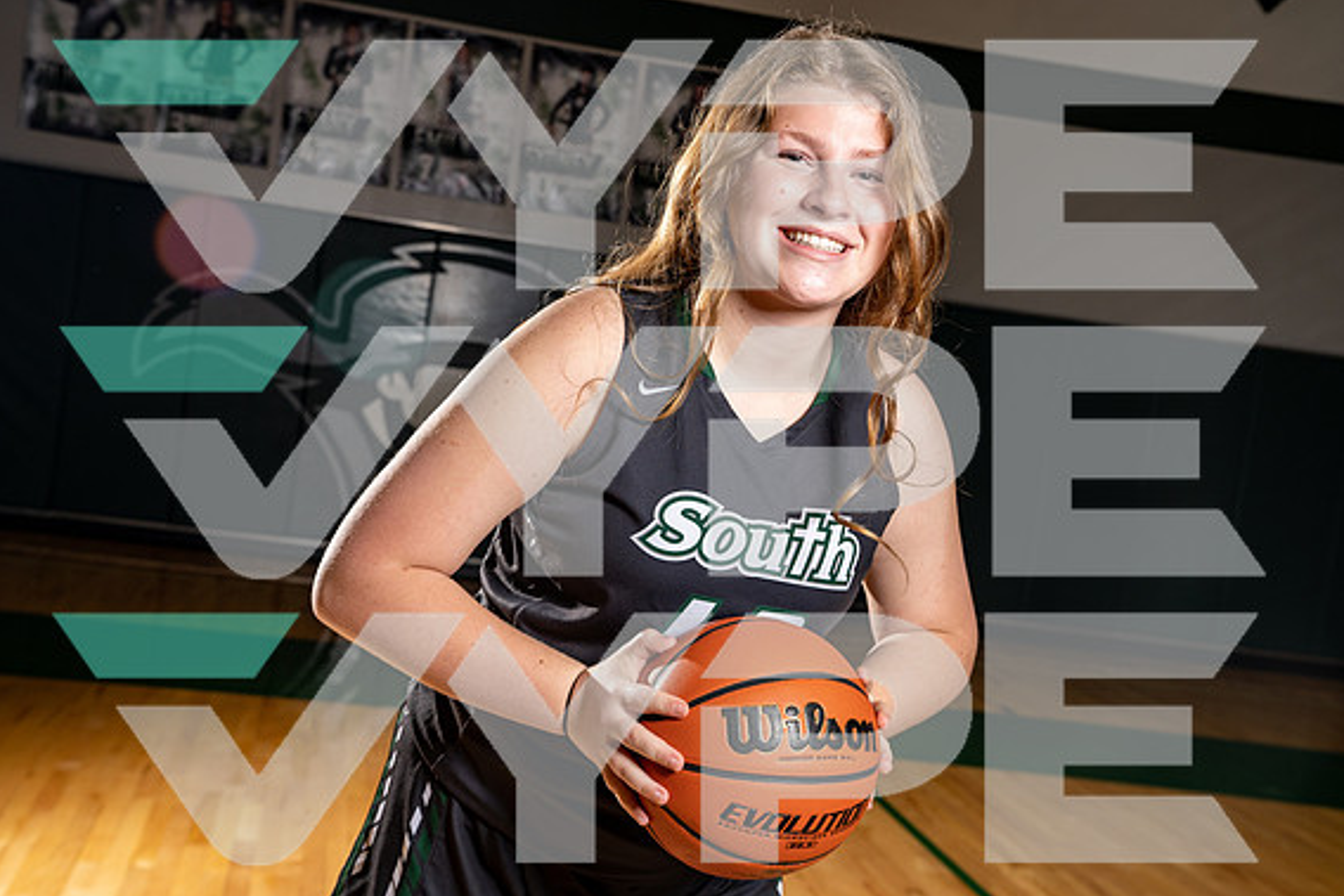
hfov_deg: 40.3
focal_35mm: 49
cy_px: 453
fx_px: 1830
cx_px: 663
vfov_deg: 27.5
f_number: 5.6
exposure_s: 1/250
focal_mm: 48
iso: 400
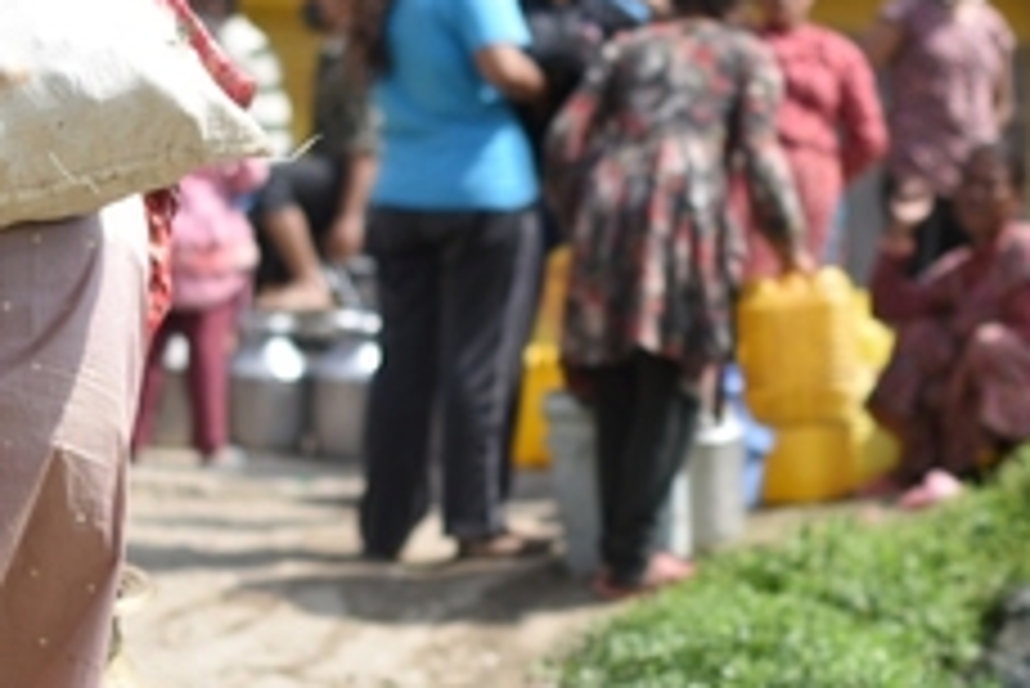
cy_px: 438
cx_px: 612
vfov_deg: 11.6
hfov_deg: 17.3
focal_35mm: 118
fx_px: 3378
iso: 100
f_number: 2
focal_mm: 50
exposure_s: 1/2500
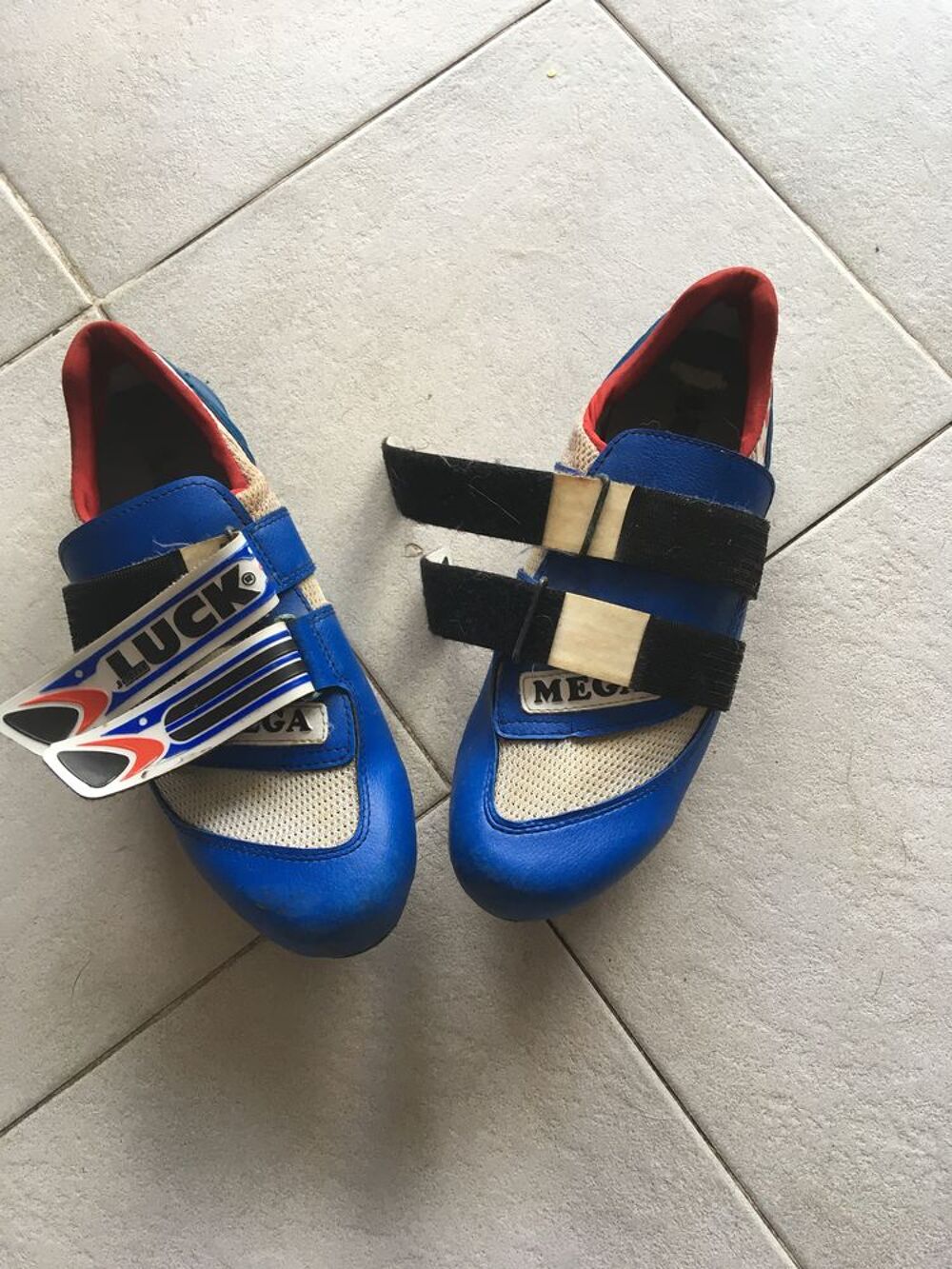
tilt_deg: -78.1
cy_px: 634
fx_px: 1063
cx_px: 476
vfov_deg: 61.7
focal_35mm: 29
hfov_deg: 48.2
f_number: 2.2
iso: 64
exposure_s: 1/33
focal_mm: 4.15
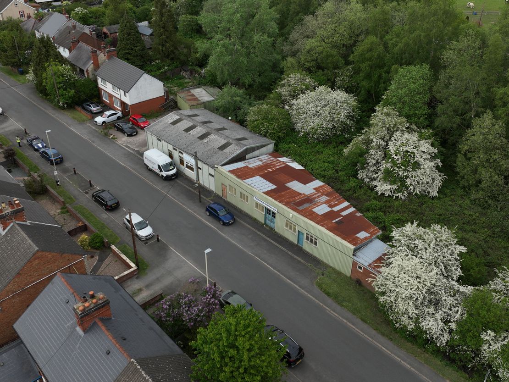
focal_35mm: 24
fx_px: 353
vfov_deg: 56.8
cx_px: 254
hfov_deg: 71.6
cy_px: 191
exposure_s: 1/200
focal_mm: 12.29
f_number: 3.5
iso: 100
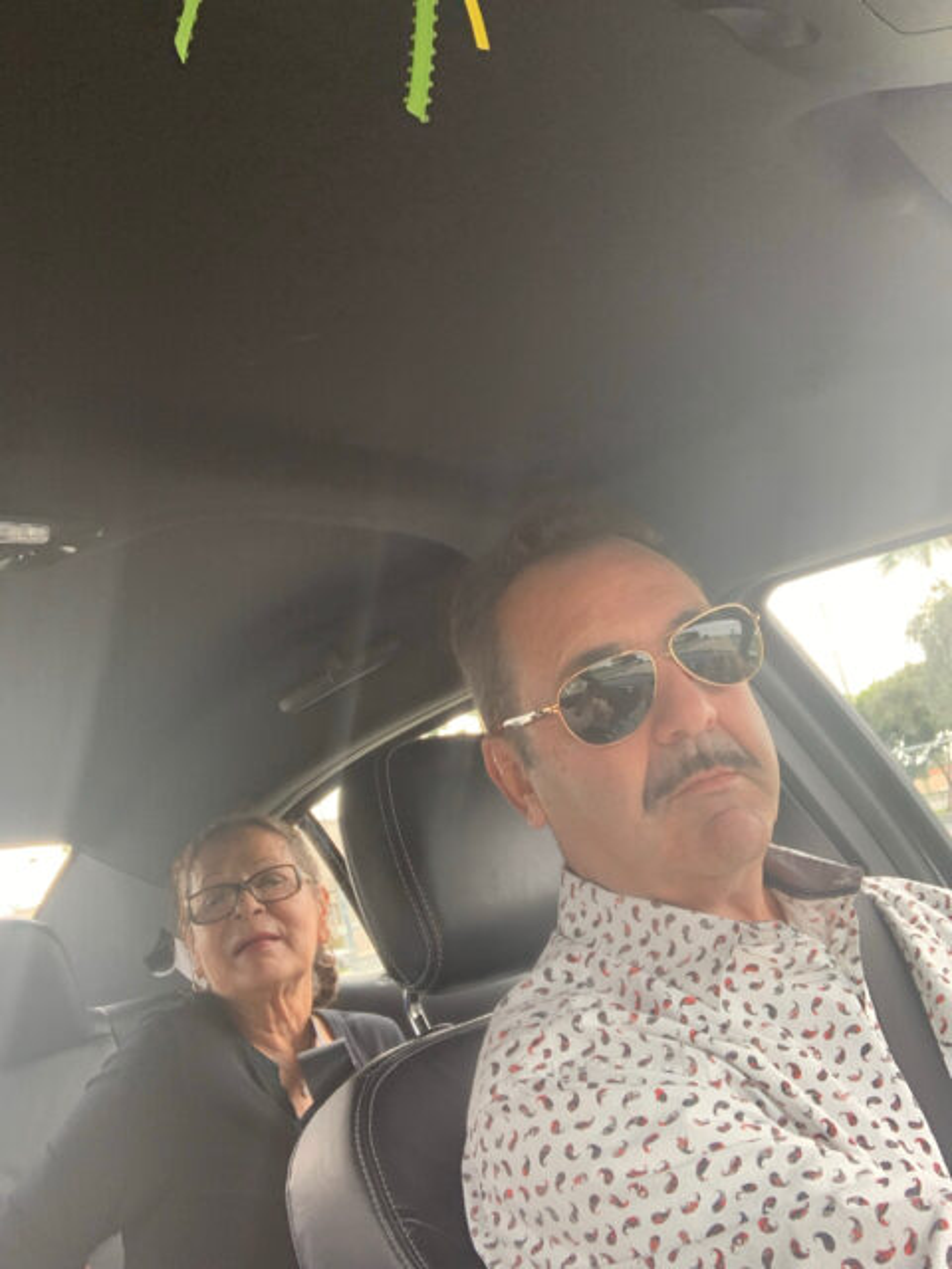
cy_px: 634
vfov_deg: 56.8
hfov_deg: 44.2
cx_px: 476
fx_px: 1173
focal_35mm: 32
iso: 50
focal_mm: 2.87
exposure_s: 1/121
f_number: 2.2
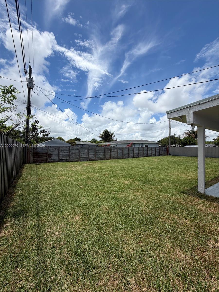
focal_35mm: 14
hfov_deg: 85.7
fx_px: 118
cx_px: 110
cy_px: 146
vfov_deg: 102.1
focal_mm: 2.22
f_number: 2.2
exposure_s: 1/1167
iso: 20
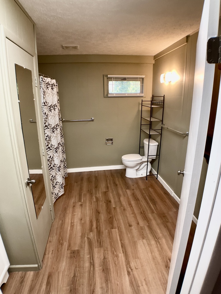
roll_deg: +0.8
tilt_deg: -15.0
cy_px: 147
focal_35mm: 29
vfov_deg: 61.7
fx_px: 247
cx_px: 110
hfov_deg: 48.2
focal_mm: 3
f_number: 1.8
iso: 100
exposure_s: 1/60
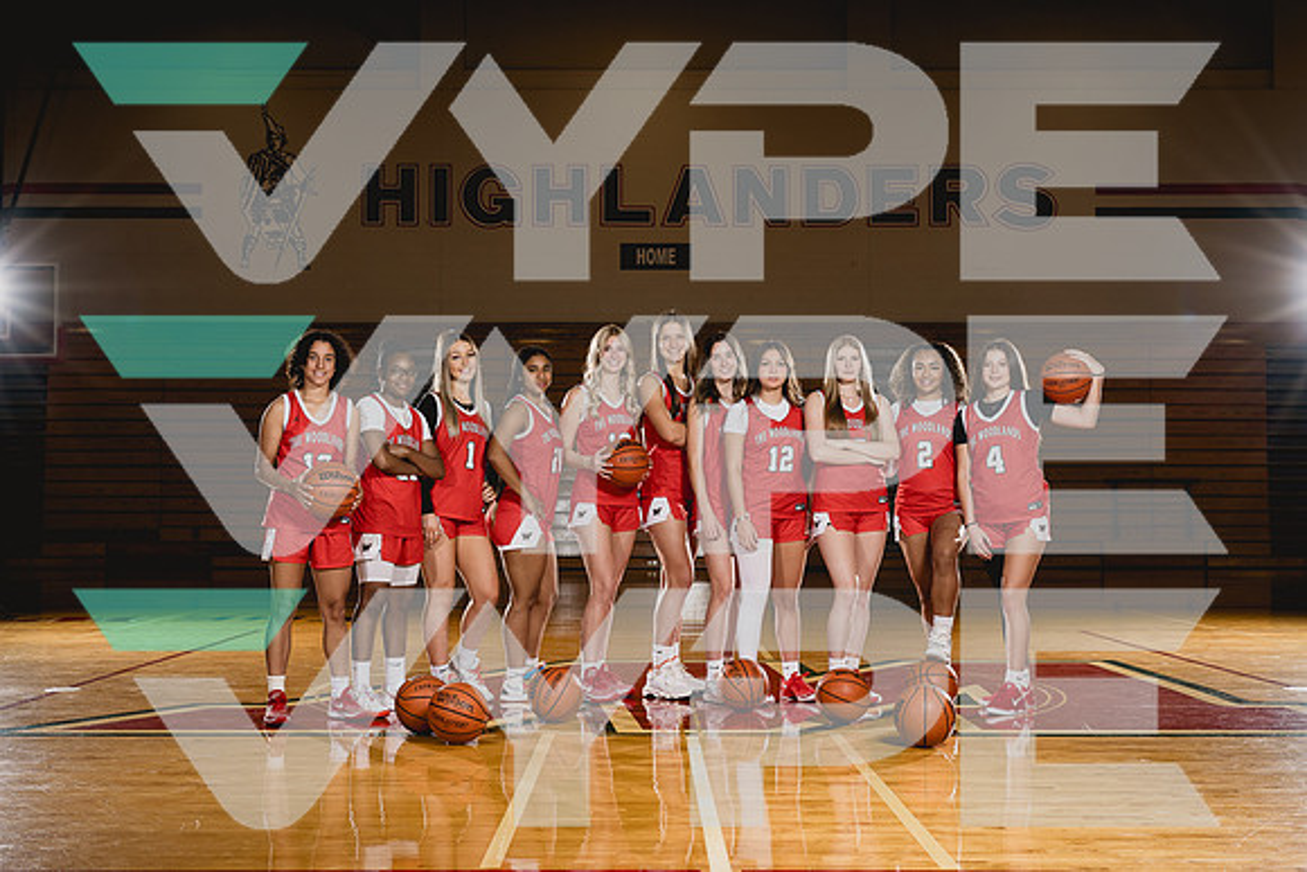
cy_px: 423
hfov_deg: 41.7
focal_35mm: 47
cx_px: 644
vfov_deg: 28.5
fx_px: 1718
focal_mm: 44
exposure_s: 1/250
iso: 320
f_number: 8
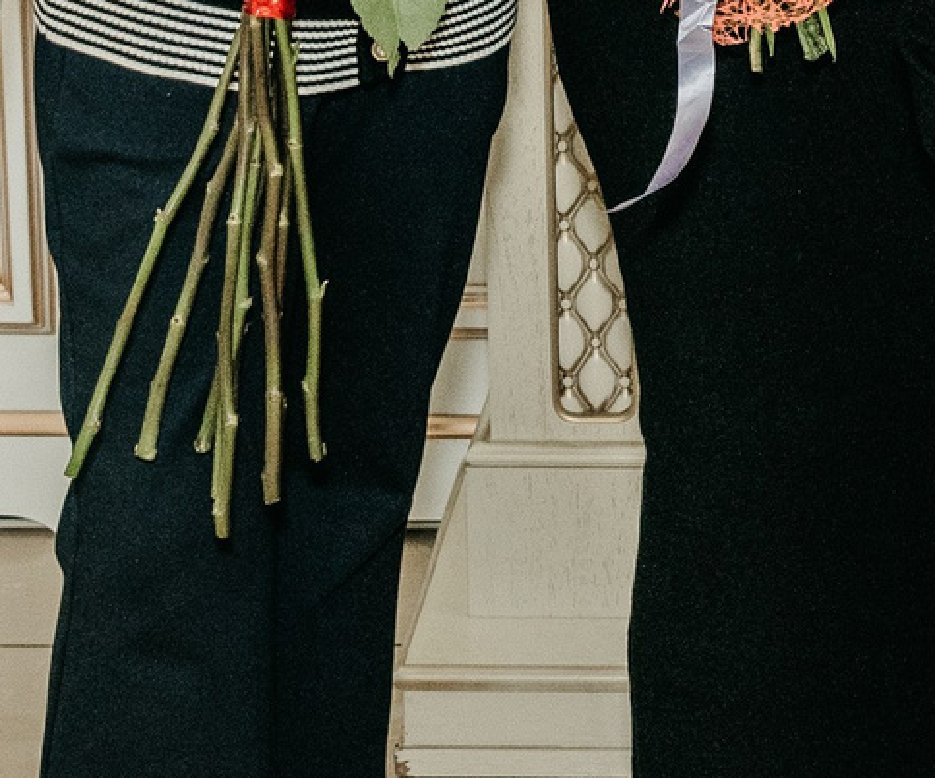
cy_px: -532
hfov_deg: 12.1
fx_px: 4330
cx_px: 1036
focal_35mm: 154
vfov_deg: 9.8
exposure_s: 1/160
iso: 320
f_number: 4.5
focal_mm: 24
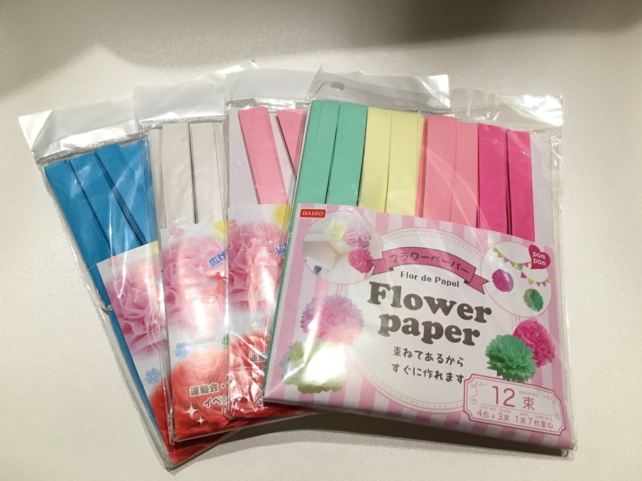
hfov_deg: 61.7
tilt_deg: -69.1
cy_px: 240
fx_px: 538
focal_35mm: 29
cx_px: 321
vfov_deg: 48.2
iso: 80
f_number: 2.2
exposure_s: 1/15
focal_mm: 4.15
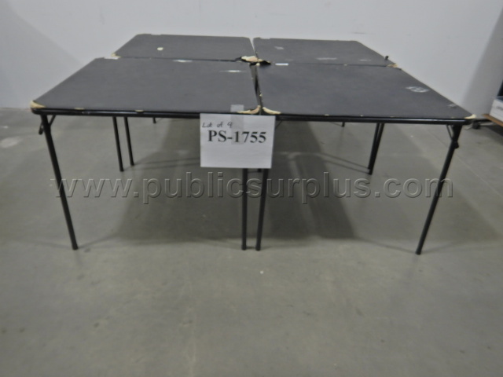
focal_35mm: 24
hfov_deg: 71.6
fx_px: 349
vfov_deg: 56.8
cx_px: 252
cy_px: 188
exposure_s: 1/30
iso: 140
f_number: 2.8
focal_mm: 4.3
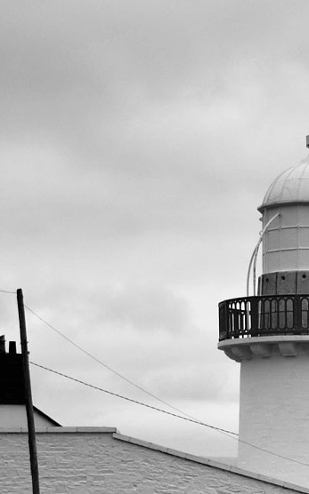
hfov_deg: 9.7
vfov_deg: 15.1
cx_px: 436
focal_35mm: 132
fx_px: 1780
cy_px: 640
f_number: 4.2
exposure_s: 1/200
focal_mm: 30
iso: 400
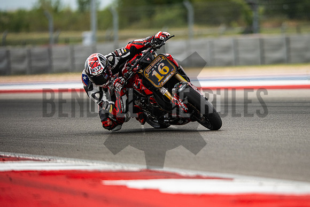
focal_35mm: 366
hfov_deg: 5.6
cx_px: 189
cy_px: 101
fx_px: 3149
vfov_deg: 3.8
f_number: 2
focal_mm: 200
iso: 320
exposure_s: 1/4000
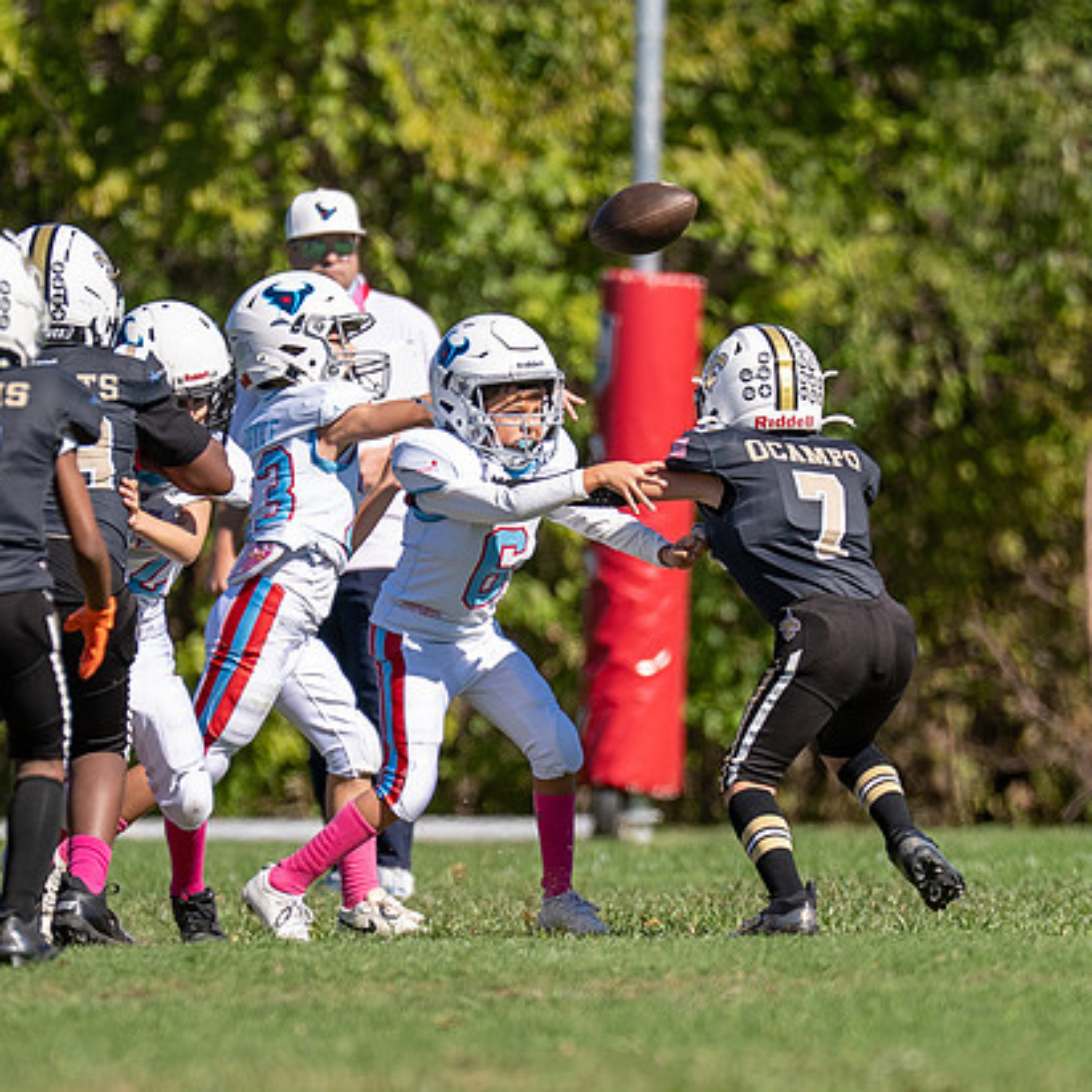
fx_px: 24341
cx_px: 593
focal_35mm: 682
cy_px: 615
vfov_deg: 2.6
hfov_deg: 2.6
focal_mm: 200
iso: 100
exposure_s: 1/2000
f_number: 2.8
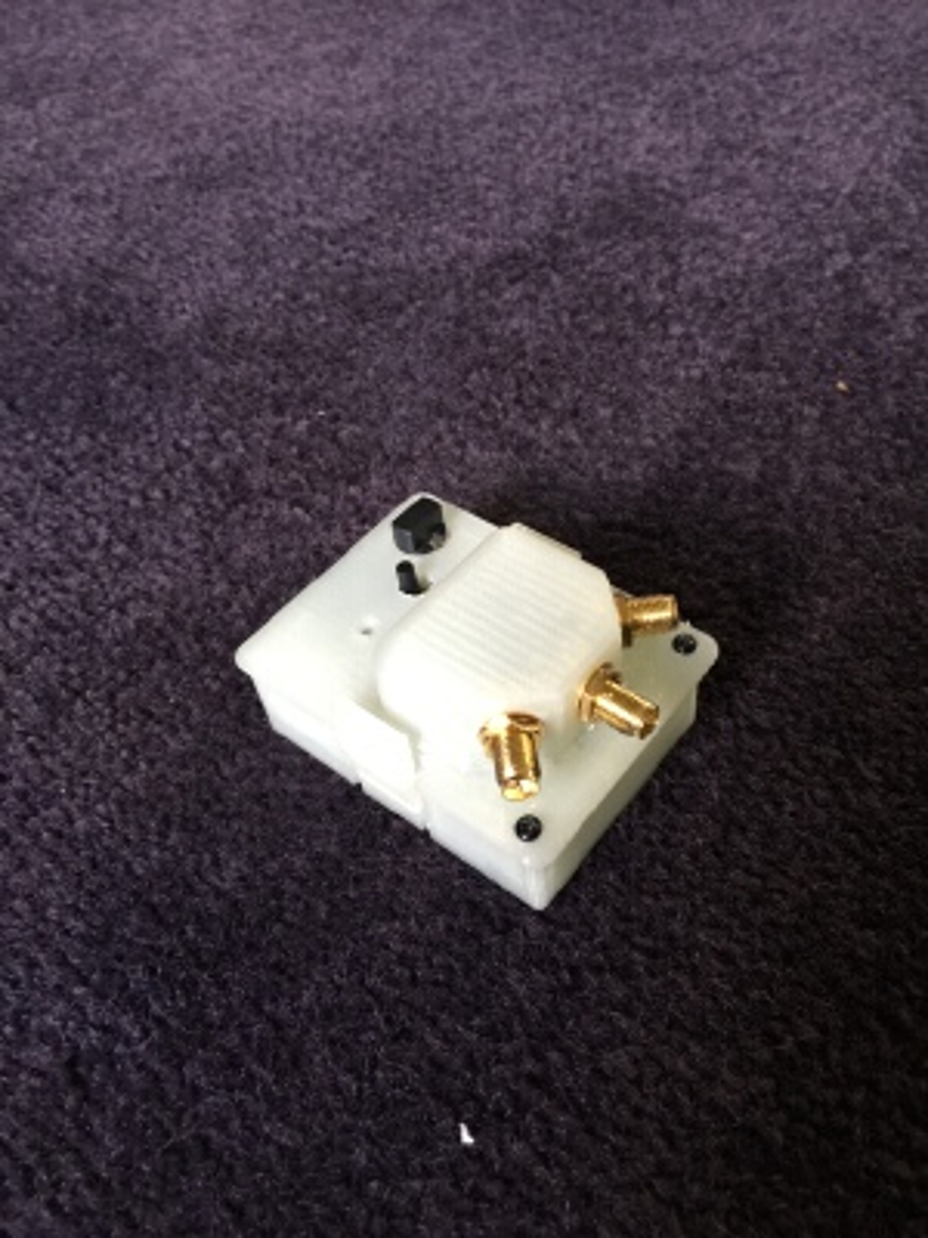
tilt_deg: -48.9
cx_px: 464
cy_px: 619
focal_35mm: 29
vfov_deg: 61.7
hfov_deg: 48.2
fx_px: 1037
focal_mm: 4.15
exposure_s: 1/15
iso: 100
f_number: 2.2
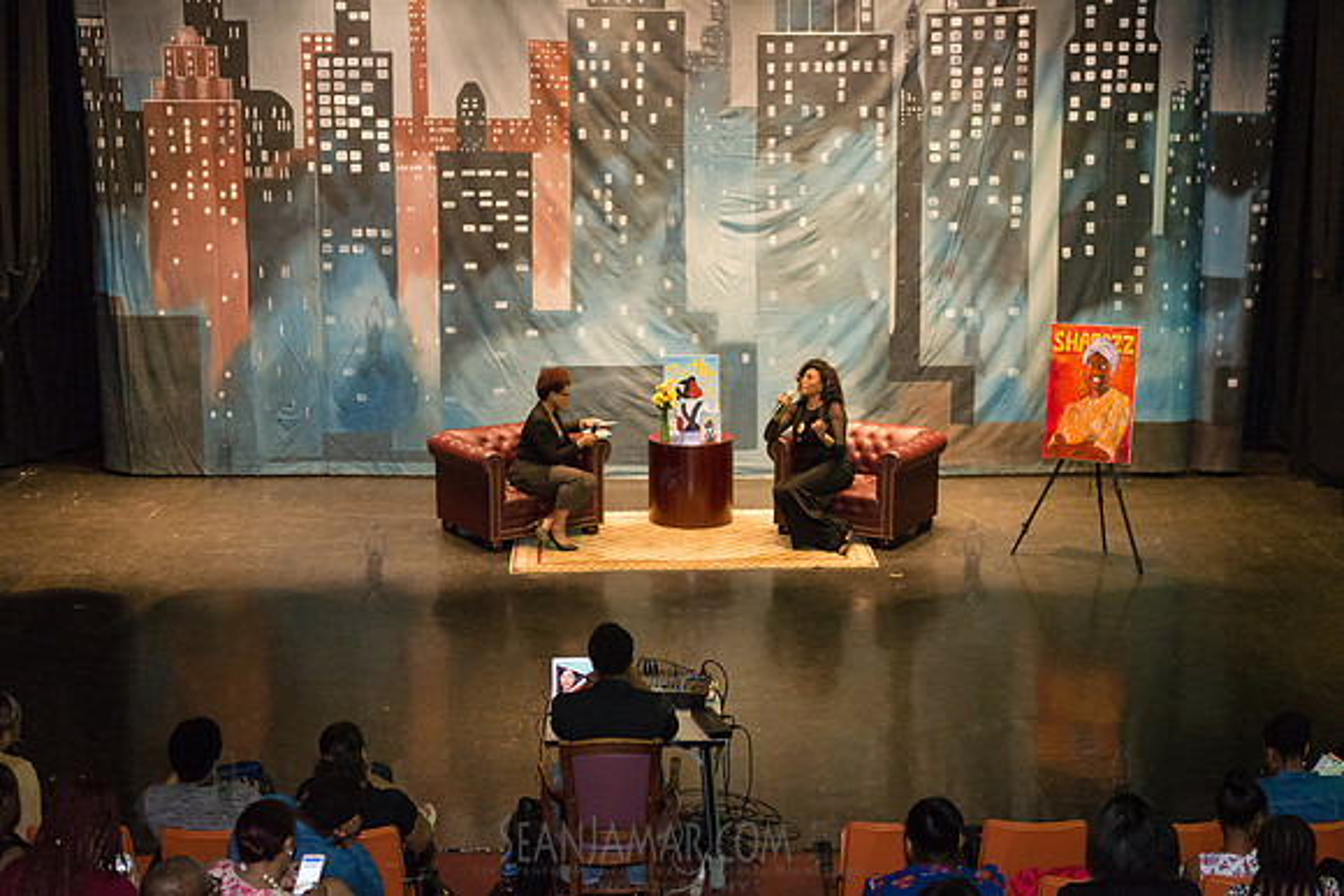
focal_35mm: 55
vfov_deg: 24.6
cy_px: 448
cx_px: 672
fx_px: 2059
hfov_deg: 36.2
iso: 3200
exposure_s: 1/320
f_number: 3.2
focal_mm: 52
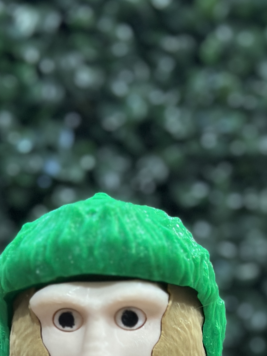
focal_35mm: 120
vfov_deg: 15.8
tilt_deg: -5.8
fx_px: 1234
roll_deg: +0.5
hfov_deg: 12.3
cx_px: 151
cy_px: 433
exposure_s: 1/50
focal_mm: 6.86
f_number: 1.78
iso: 200
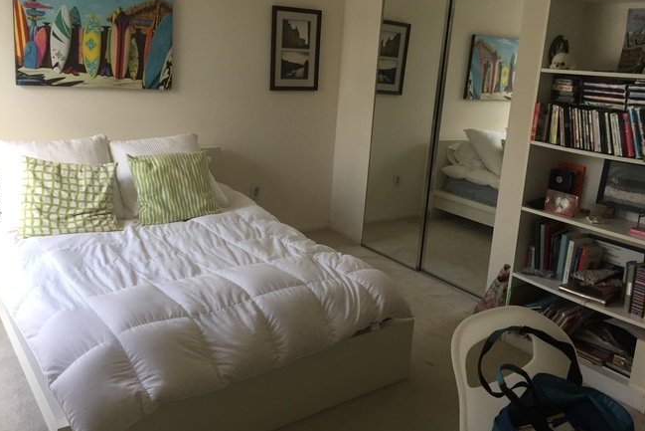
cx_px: 325
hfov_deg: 60.3
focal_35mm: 31
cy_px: 185
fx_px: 556
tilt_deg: -11.9
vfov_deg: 42.2
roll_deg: -3.6
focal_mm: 4.15
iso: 125
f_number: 2.2
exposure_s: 1/30
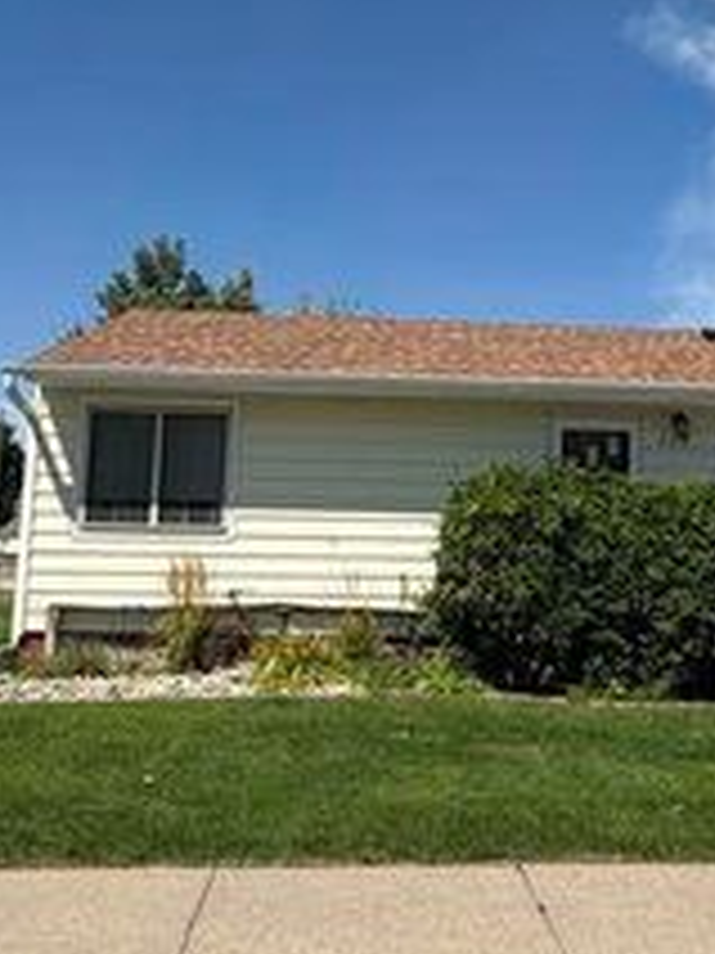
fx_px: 1212
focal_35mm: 44
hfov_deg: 32.4
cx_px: 513
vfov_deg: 42.8
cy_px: 403
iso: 20
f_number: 2.2
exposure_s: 1/1189
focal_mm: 2.22
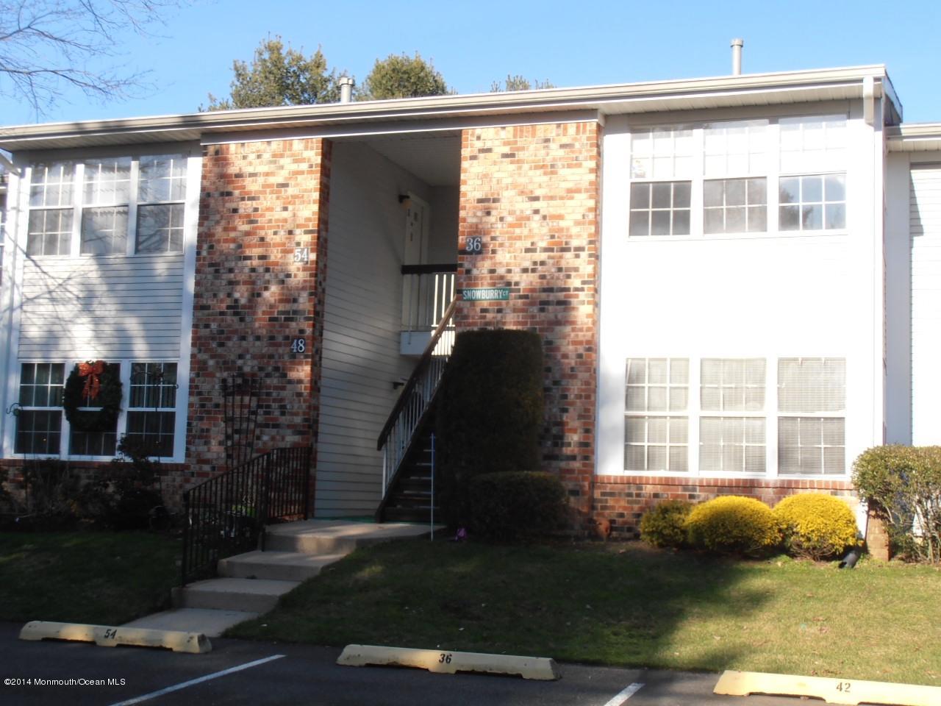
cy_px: 353
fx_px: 1549
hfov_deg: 33.8
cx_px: 470
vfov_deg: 25.7
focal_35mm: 57
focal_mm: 10.04
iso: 80
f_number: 4.5
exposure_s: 1/400
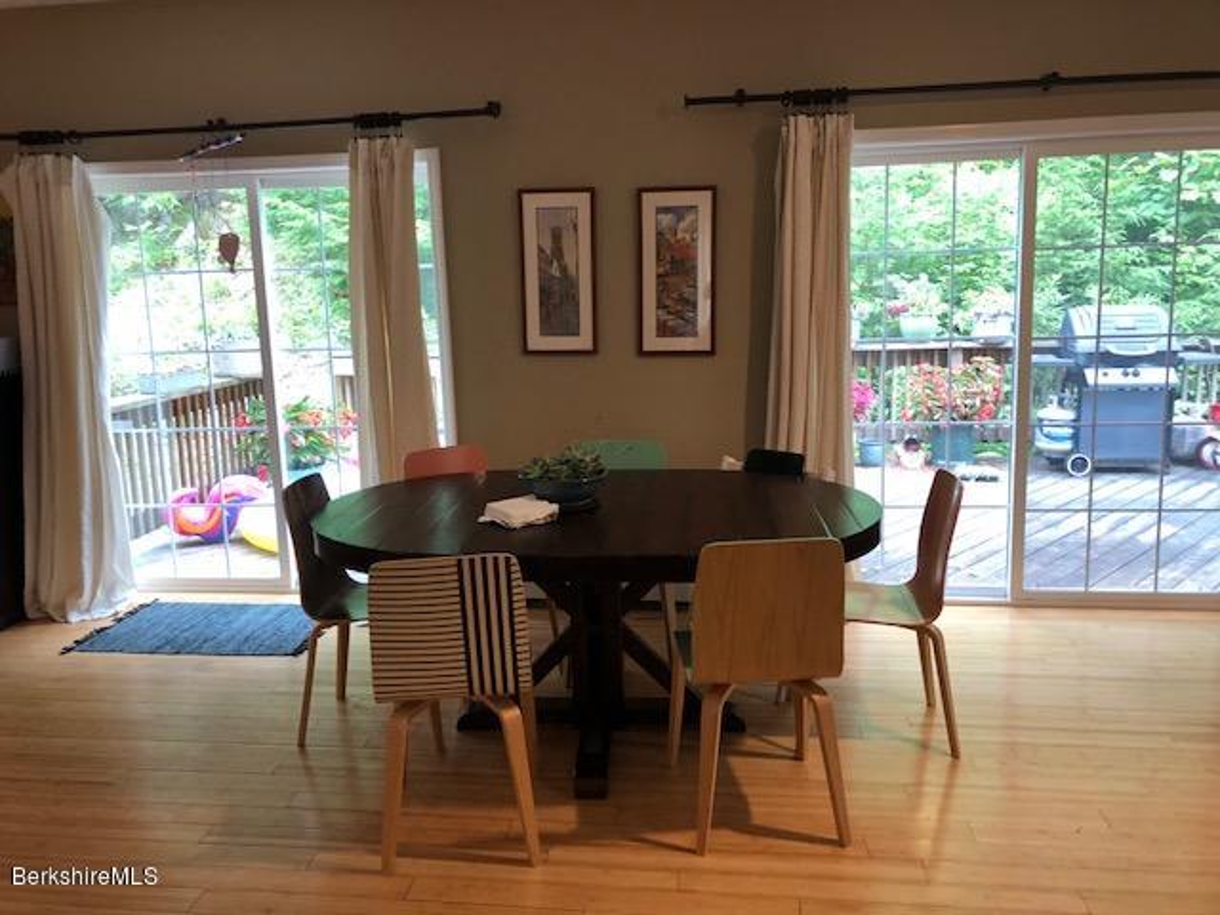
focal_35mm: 28
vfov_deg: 49.7
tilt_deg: -7.6
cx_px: 610
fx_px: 987
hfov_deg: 63.4
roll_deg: +1.8
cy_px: 458
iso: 40
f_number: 1.8
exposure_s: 1/20
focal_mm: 3.99
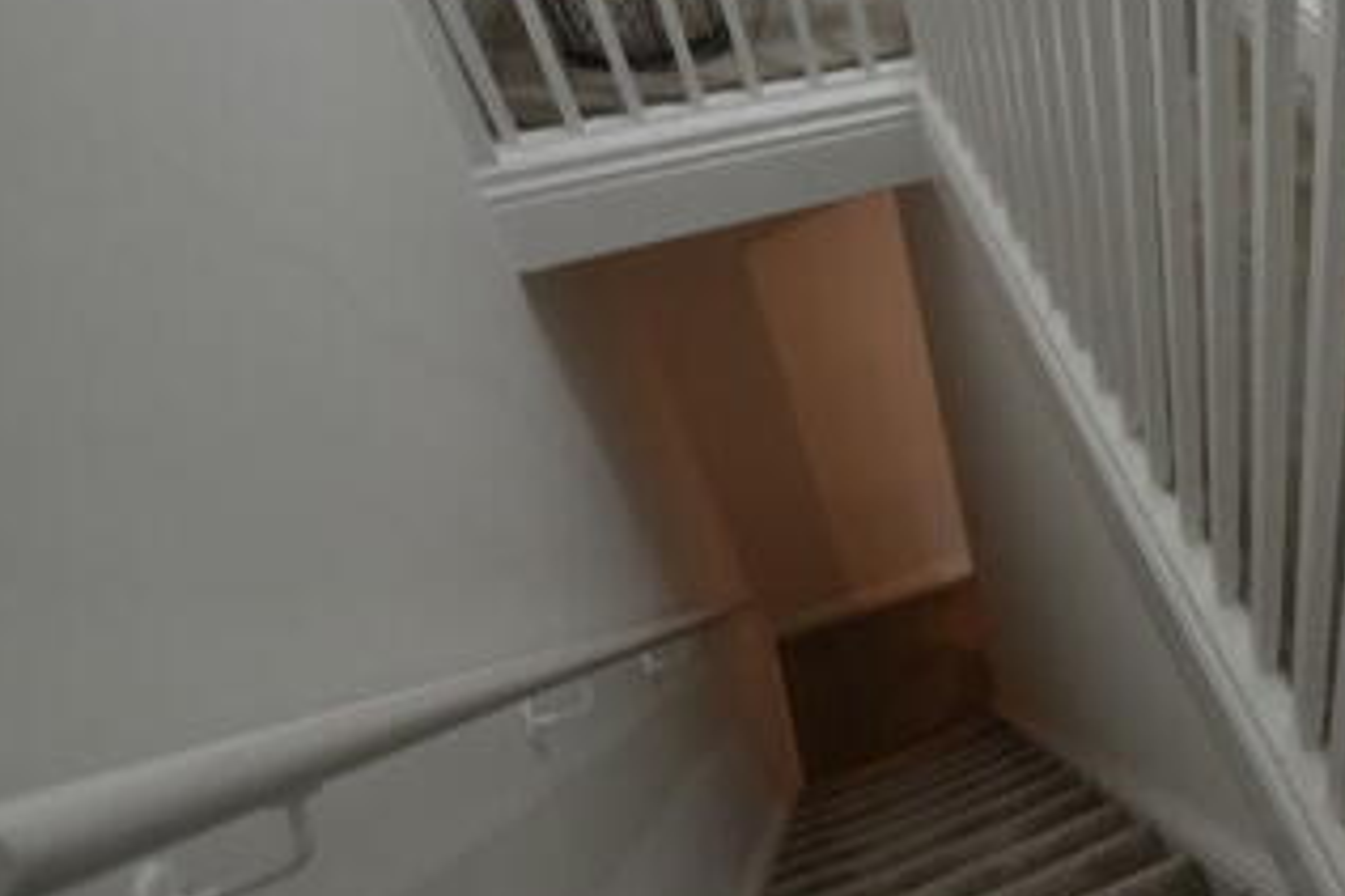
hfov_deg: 50.4
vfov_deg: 42.1
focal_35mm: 31
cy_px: 355
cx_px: 1305
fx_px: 1158
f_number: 3.5
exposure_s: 1/13
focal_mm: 10
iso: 100
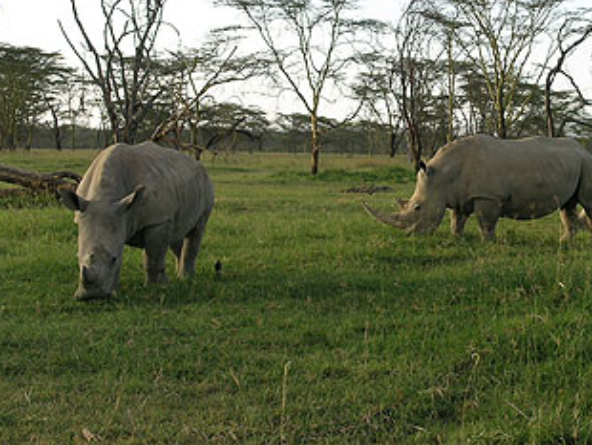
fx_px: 1318
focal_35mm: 77
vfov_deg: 19.1
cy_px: 147
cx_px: 424
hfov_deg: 25.1
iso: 50
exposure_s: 1/94
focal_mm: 11.1
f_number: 4.9
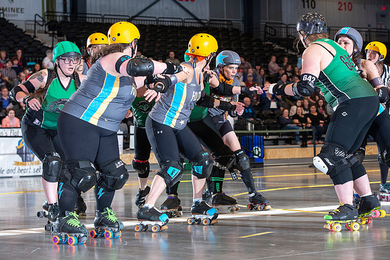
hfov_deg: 21.5
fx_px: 1029
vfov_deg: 14.4
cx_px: 195
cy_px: 130
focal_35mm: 95
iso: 640
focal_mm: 95
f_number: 5.6
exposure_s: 1/160
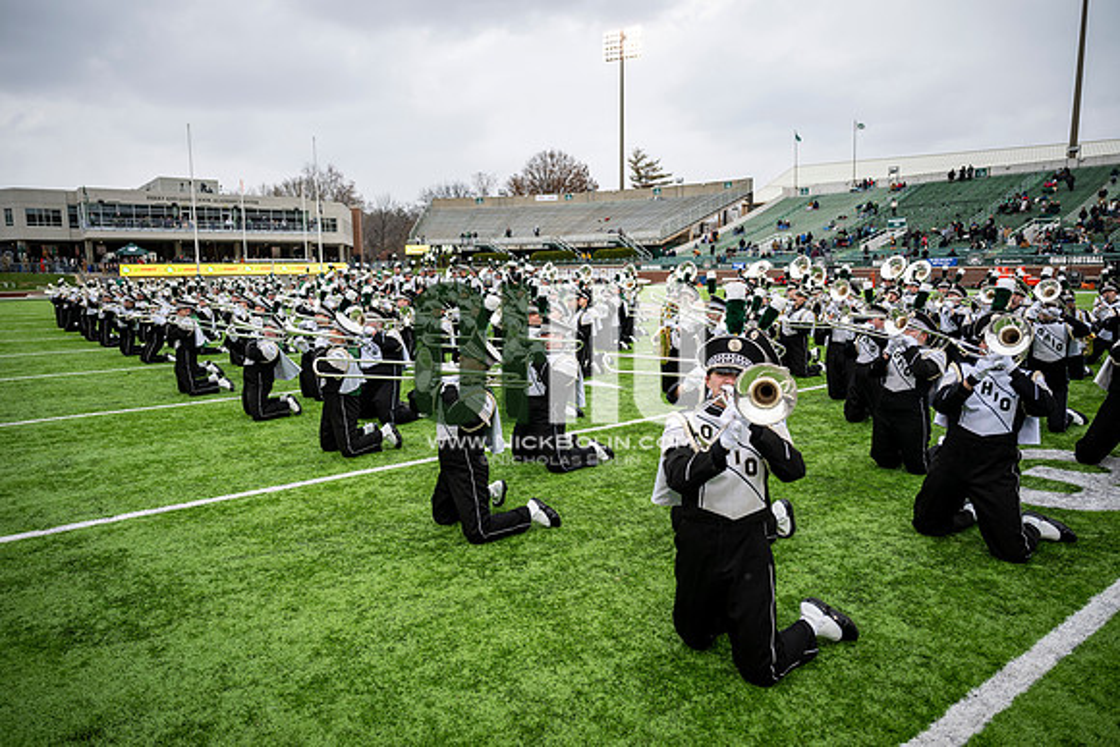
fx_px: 747
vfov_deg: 53.2
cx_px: 560
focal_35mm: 24
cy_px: 374
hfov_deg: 73.7
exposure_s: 1/500
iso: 100
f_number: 2.8
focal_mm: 24
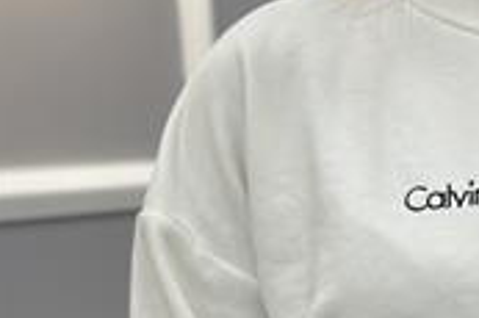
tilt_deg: -11.3
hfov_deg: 13.4
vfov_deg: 8.9
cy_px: 470
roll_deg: +1.3
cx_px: 532
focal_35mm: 150
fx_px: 1994
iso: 64
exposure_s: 1/111
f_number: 1.78
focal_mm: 6.86
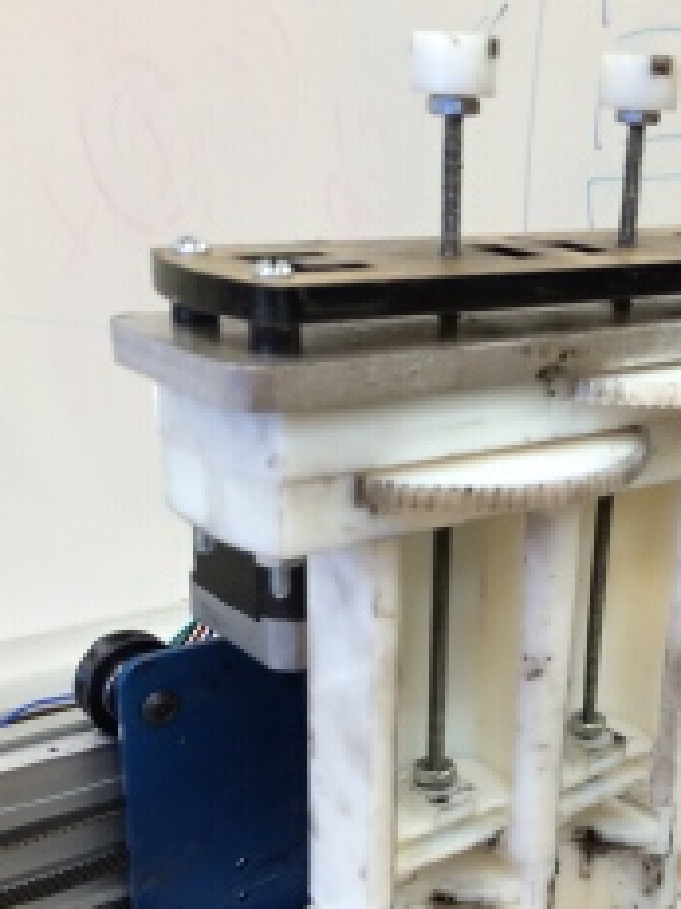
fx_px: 1365
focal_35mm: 52
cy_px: 657
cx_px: 535
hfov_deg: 27.5
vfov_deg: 36.2
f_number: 2.2
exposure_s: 1/30
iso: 64
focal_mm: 4.12
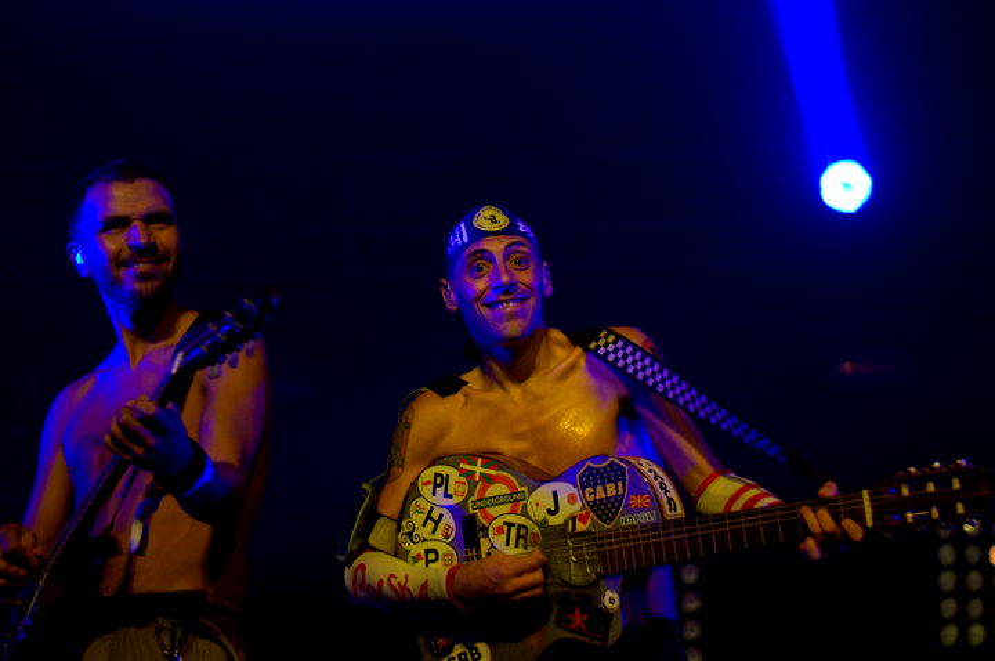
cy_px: 330
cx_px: 498
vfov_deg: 18.1
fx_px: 2070
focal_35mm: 75
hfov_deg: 27.0
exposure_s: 1/250
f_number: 1.8
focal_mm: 50
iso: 2500
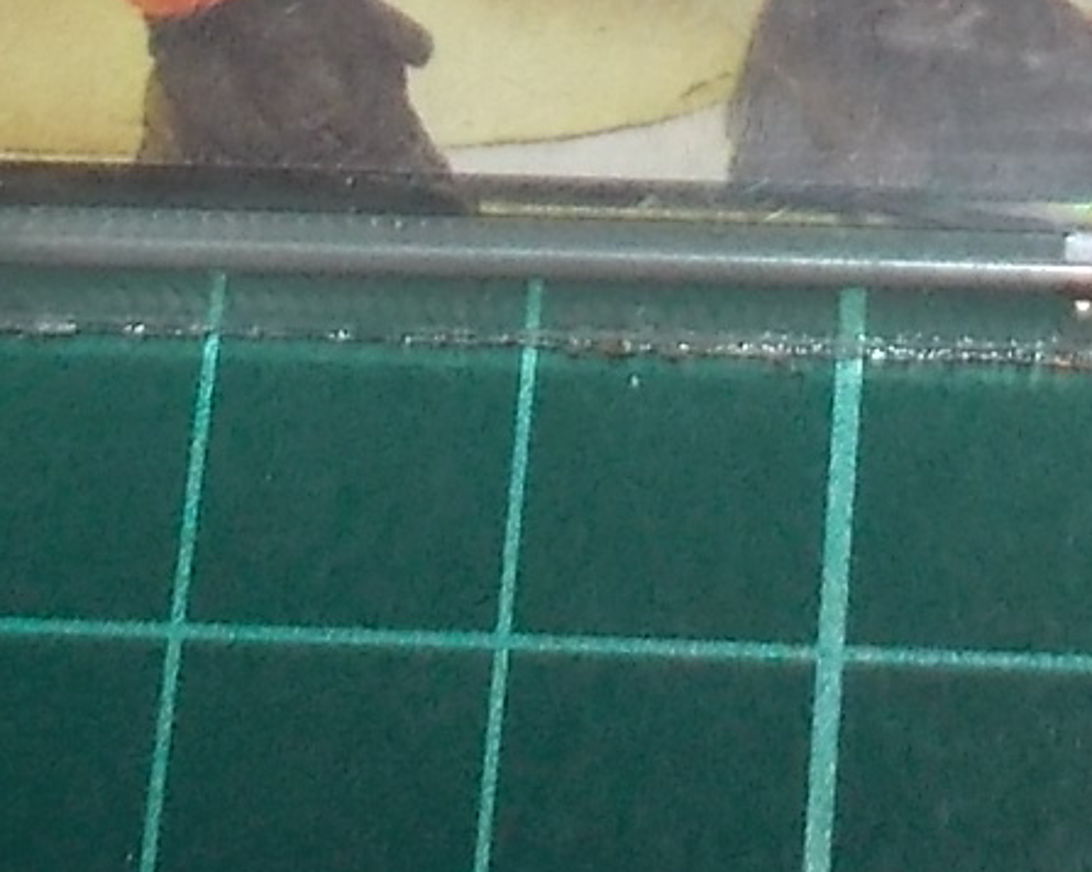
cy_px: -1077
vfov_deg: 9.7
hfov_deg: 13.2
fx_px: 4651
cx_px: 1085
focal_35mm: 144
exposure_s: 1/30
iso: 200
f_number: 3.3
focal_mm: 4.1
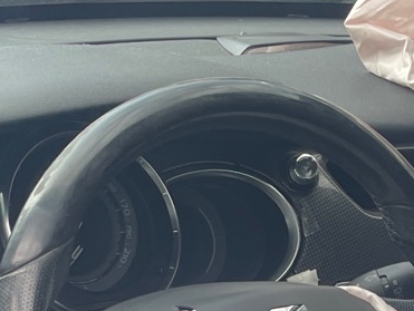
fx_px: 1508
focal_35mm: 126
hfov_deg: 15.6
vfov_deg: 10.7
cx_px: 214
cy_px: 634
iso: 32
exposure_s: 1/223
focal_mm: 4.2
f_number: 1.6
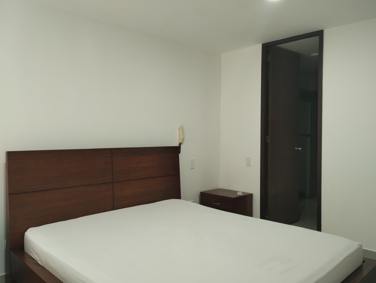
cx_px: 188
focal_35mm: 28
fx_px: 305
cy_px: 142
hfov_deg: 63.4
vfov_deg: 49.9
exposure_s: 1/30
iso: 559
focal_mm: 4.27
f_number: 1.8
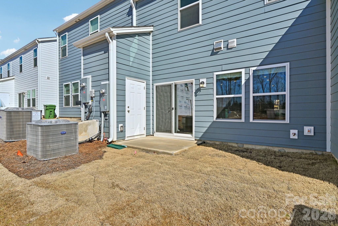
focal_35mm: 19
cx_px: 169
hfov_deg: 86.9
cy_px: 113
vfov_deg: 64.5
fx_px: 178
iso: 100
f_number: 8
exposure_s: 1/640
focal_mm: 19
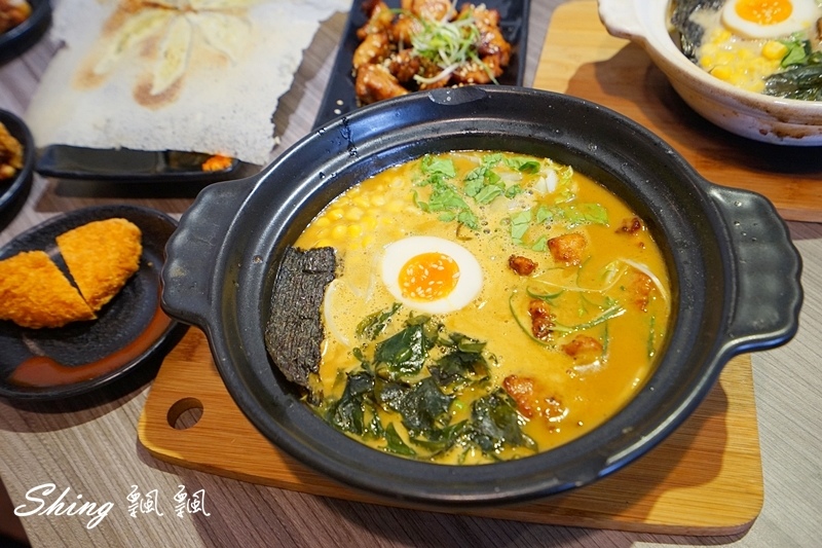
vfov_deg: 37.8
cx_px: 411
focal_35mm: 35
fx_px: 799
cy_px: 274
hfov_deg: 54.4
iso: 1250
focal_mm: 35
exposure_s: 1/50
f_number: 5.6
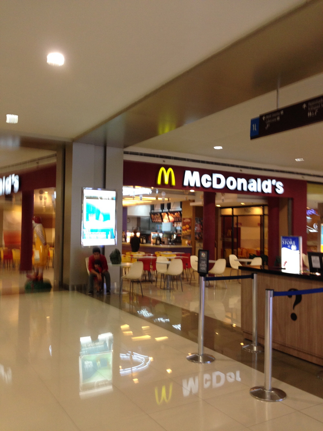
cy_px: 216
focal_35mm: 33
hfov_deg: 43.0
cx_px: 162
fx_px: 410
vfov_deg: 55.3
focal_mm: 4.12
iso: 100
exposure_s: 1/20
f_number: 2.4
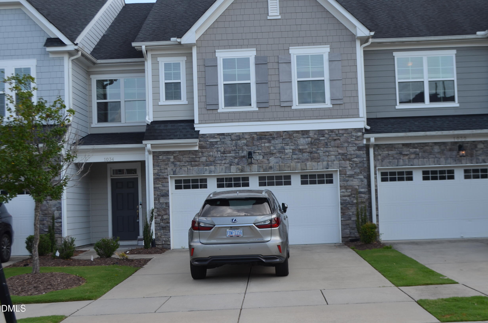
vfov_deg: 28.0
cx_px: 244
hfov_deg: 41.2
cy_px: 162
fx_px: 649
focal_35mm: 48
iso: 200
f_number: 8
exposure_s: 1/250
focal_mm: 32
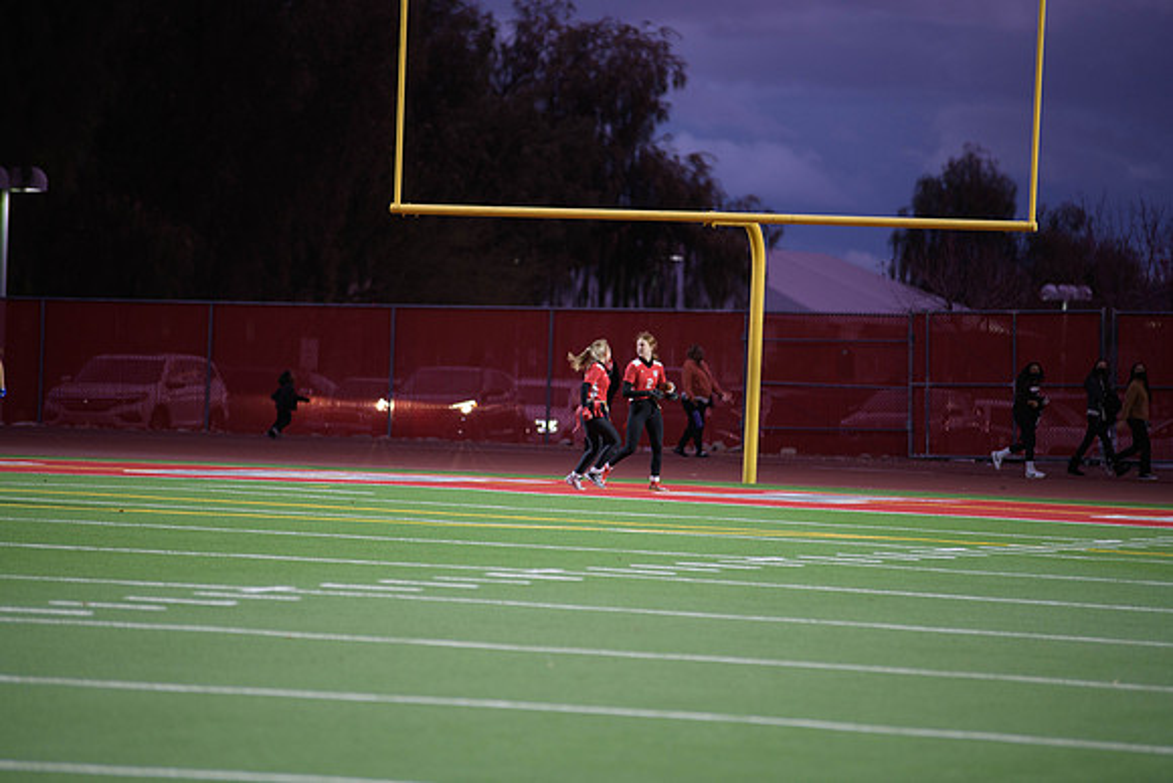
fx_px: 6518
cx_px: 586
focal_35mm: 200
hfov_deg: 10.3
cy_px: 392
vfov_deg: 6.9
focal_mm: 200
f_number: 2.8
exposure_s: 1/200
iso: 1100
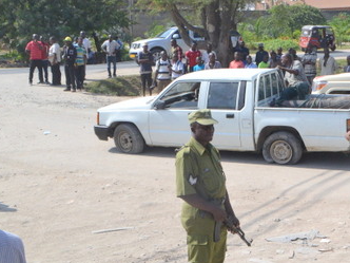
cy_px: 51
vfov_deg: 21.6
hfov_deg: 28.3
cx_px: 287
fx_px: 677
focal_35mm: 67
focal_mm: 22
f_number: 14
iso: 1600
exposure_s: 1/800
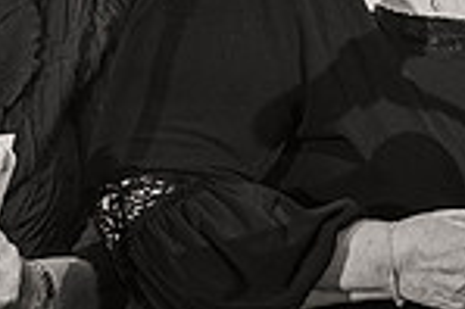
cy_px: -186
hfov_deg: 2.8
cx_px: 571
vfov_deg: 1.8
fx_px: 9561
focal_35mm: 741
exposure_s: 1/125
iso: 1250
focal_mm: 190
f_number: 3.2
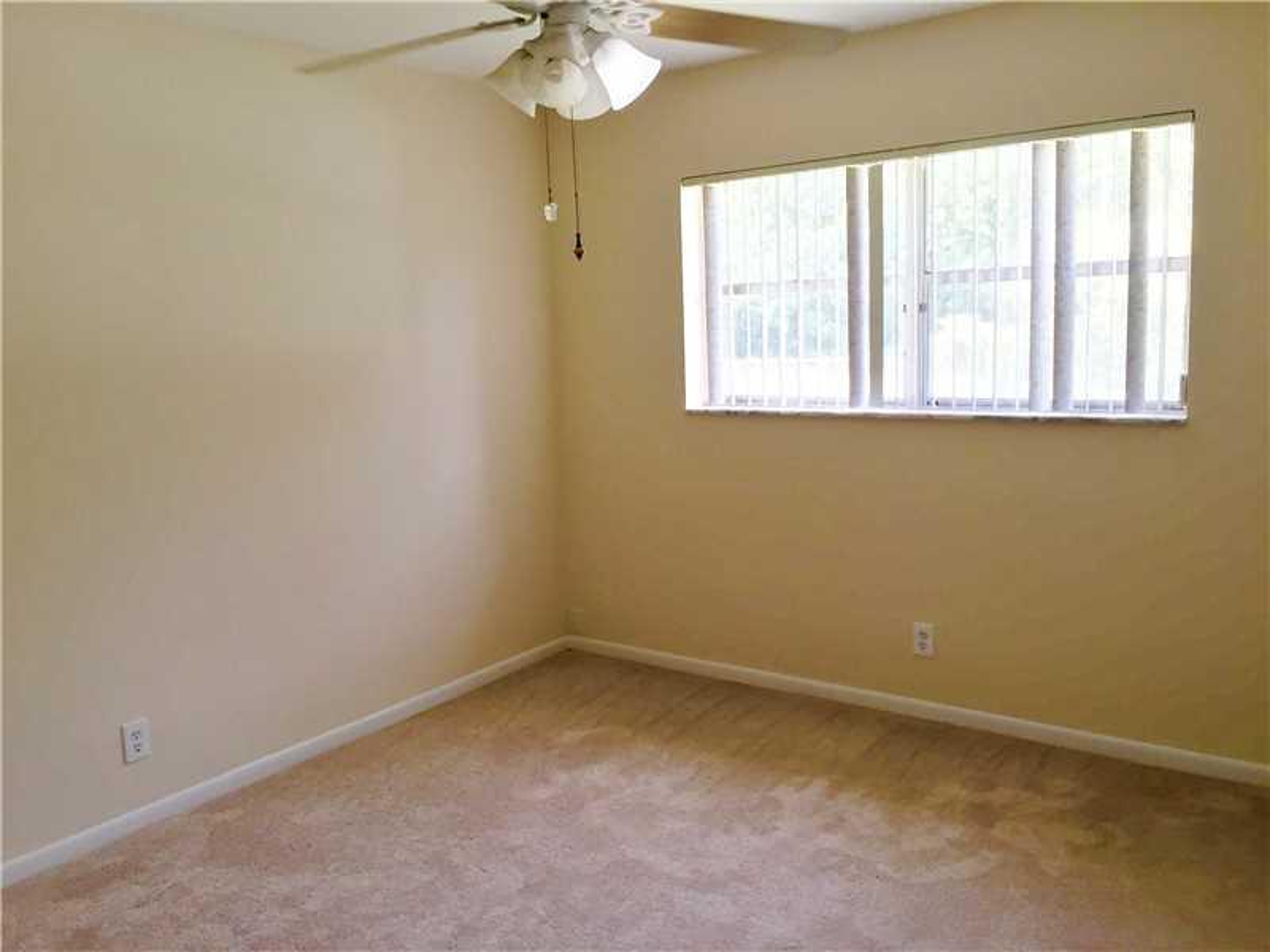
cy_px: 476
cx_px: 635
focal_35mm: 29
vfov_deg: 48.2
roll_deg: +2.2
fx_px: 1064
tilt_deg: -7.4
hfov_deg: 61.7
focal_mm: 4.15
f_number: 2.2
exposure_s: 1/120
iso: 40
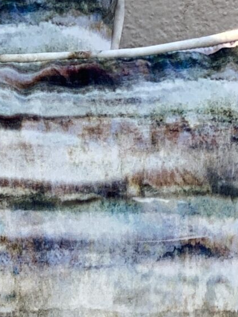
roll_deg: -0.6
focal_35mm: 234
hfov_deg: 6.2
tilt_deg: -19.0
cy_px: 426
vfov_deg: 8.3
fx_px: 2144
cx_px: -168
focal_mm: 6
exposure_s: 1/141
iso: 20
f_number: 2
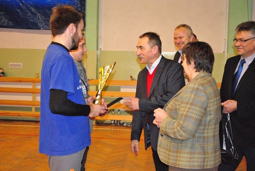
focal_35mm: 60
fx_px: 425
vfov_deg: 22.7
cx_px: 128
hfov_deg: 33.4
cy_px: 86
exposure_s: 1/60
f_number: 5.3
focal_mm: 40
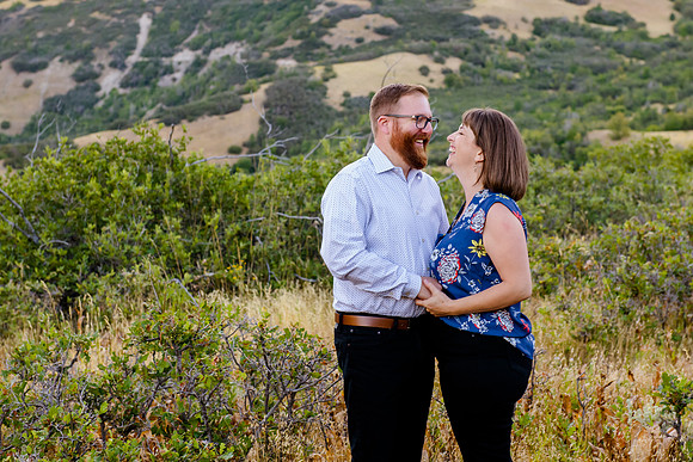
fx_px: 1685
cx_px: 365
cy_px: 187
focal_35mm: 88
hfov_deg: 23.2
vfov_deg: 15.6
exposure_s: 1/200
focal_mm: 70
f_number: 5.6
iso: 800
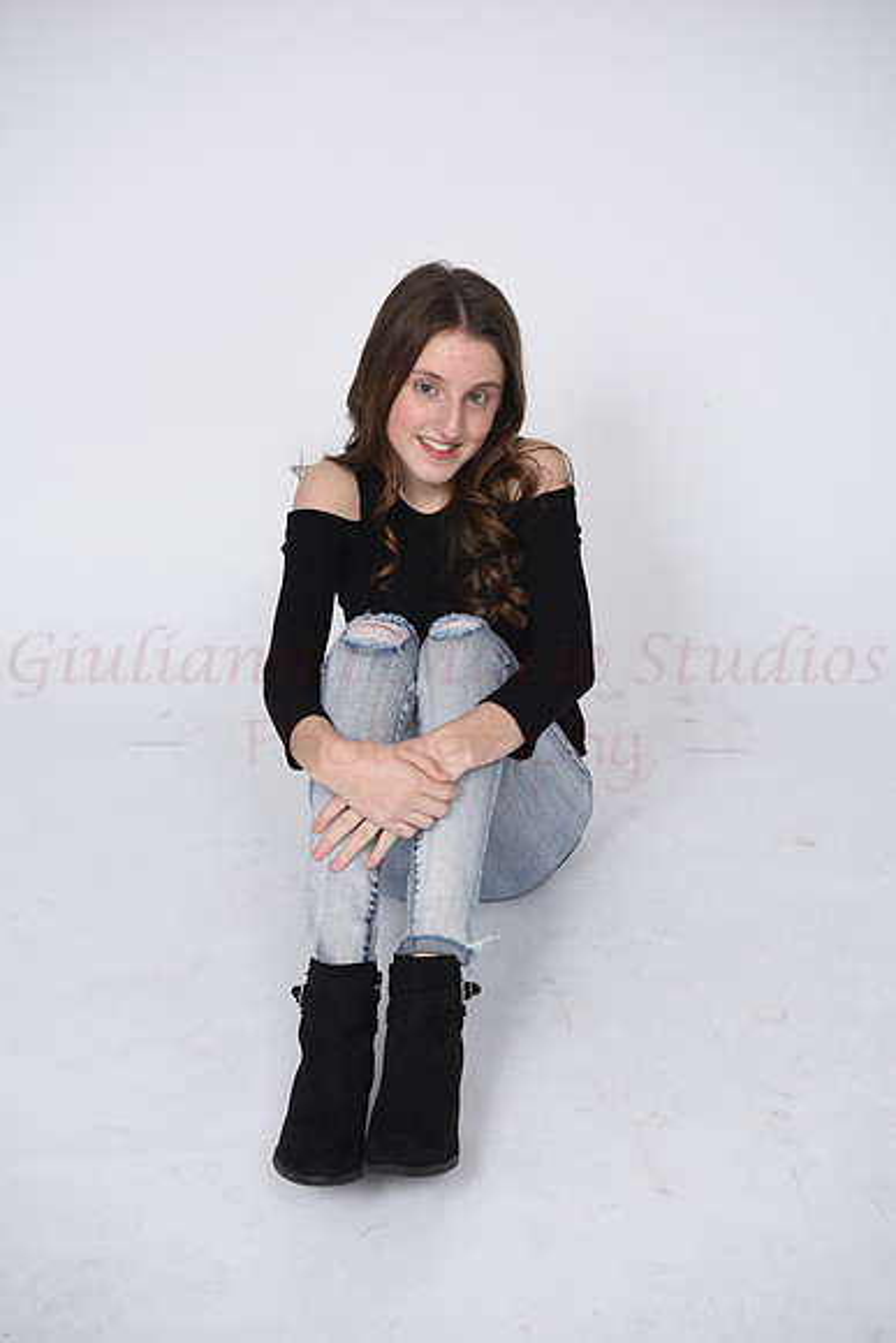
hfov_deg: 24.6
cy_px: 672
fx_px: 2052
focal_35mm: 55
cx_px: 448
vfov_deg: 36.2
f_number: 7.1
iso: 100
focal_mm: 55
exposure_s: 1/160
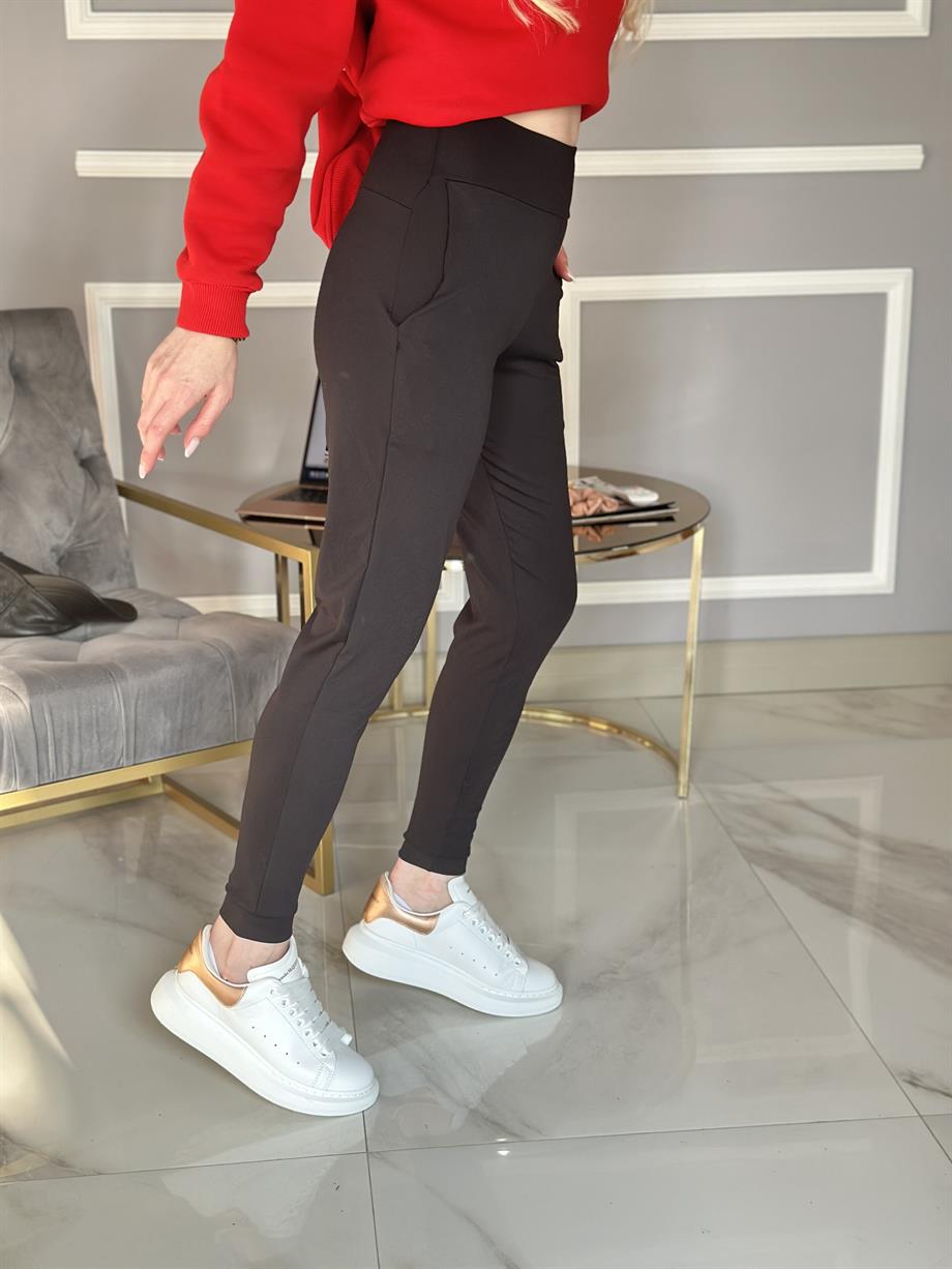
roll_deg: +0.8
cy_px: 634
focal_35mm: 48
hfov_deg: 30.3
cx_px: 476
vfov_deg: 39.6
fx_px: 1759
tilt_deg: -15.3
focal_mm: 6.86
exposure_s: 1/60
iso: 160
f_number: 1.78
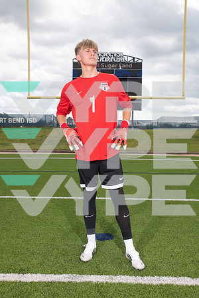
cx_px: 100
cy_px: 149
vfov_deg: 53.1
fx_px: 298
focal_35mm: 36
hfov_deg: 36.9
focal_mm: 36
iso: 125
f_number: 7.1
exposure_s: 1/400
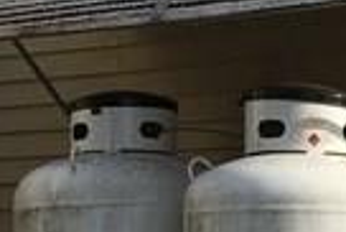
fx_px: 2184
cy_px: 48
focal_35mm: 227
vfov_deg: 6.1
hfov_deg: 9.0
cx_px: -46
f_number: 2.2
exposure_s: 1/1672
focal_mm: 4.15
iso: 25
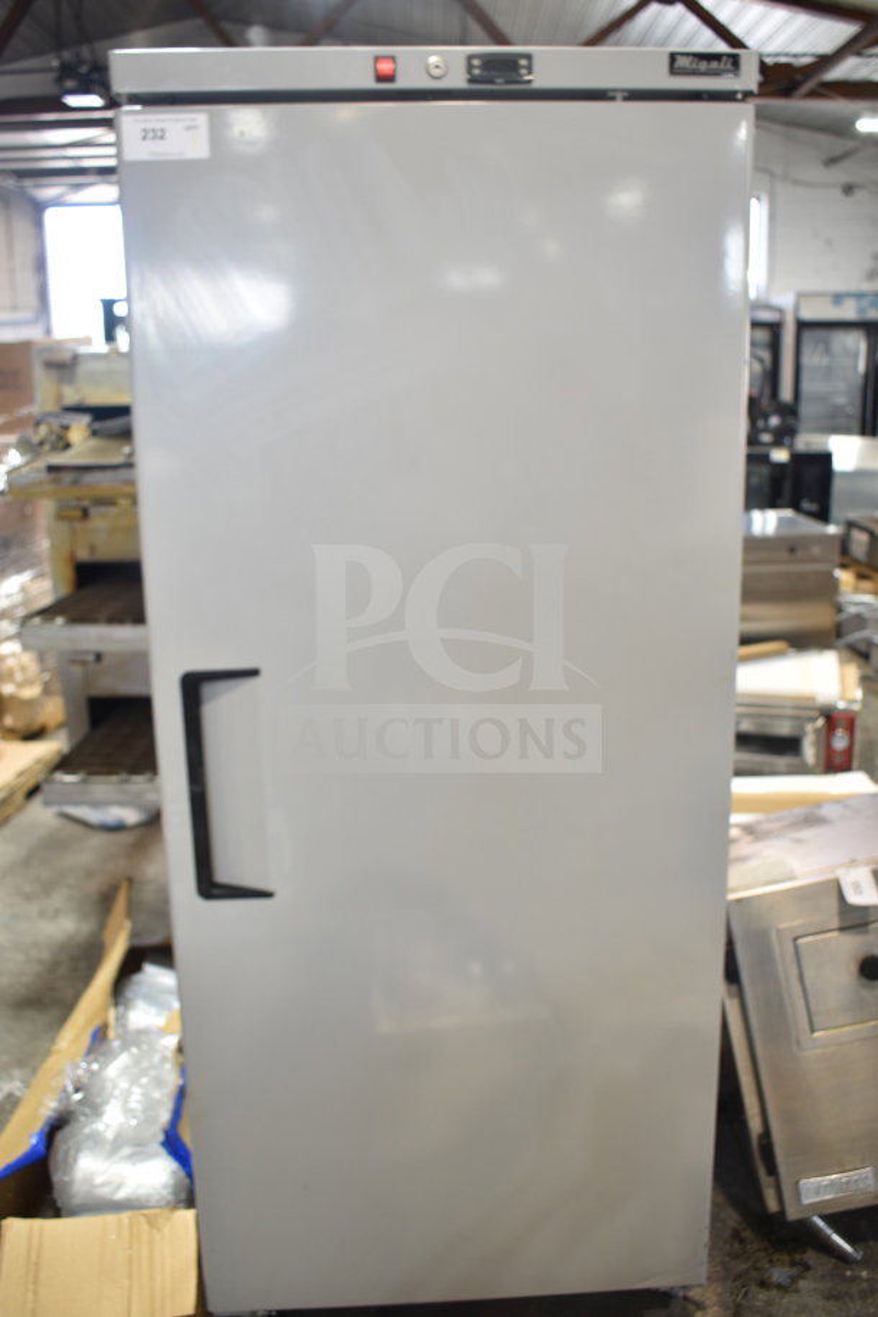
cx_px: 439
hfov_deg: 40.0
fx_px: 1207
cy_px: 658
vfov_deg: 57.2
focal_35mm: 33
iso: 280
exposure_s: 1/30
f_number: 3.8
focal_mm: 22
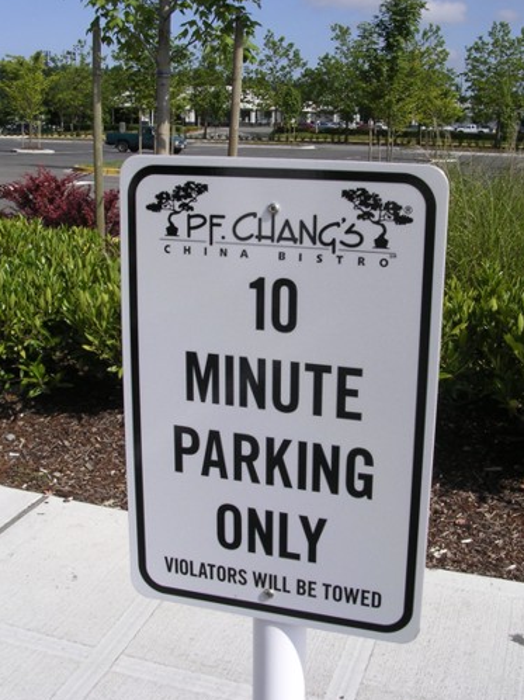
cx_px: 267
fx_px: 788
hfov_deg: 36.8
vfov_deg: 47.9
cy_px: 358
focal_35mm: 39
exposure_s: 1/363
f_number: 5.6
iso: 100
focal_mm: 5.8
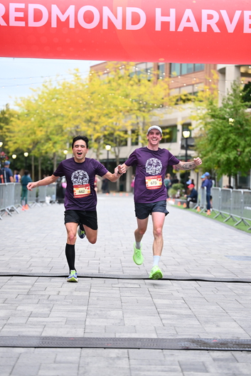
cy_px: 192
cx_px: 126
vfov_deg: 25.4
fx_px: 836
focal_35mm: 80
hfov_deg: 17.1
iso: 1250
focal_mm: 77
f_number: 2.8
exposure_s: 1/1250
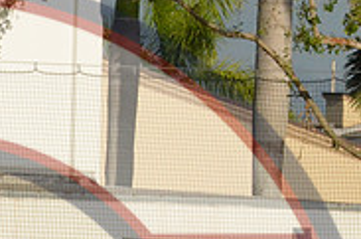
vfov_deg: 1.6
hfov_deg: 2.4
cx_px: -77
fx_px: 8552
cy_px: 344
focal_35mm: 855
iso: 3600
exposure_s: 1/1250
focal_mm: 180
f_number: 25
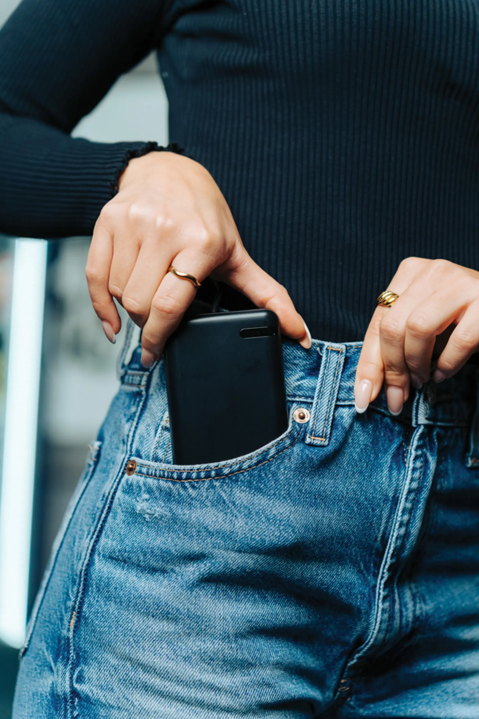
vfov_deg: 27.0
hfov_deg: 18.2
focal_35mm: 75
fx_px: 1496
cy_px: 360
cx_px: 240
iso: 1000
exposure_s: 1/800
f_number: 2.8
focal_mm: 75
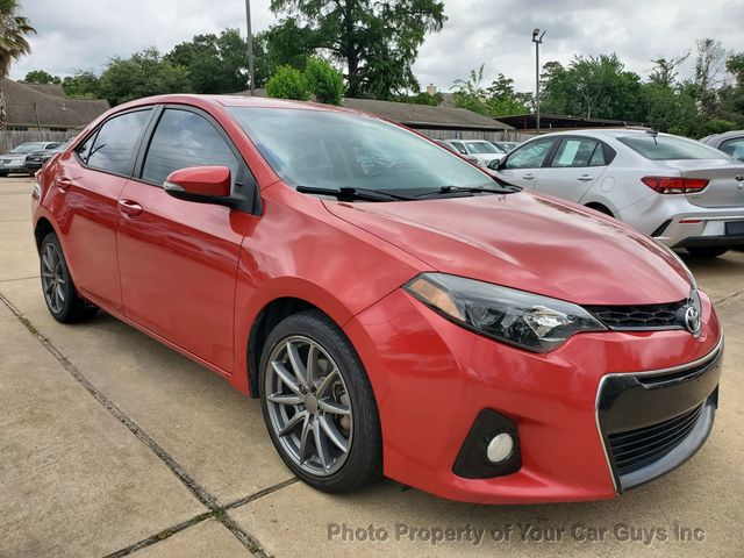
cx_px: 372
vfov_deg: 53.1
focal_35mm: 26
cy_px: 279
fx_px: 559
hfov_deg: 67.3
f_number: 2.4
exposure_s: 1/1081
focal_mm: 4.3
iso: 50
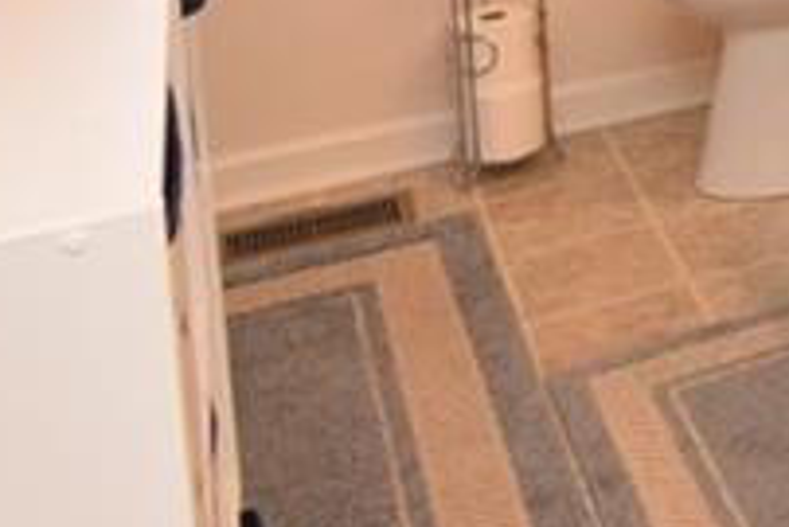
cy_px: -556
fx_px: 1832
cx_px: 1258
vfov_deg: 13.7
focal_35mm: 84
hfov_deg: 20.1
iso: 800
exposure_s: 1/125
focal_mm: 11
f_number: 5.6
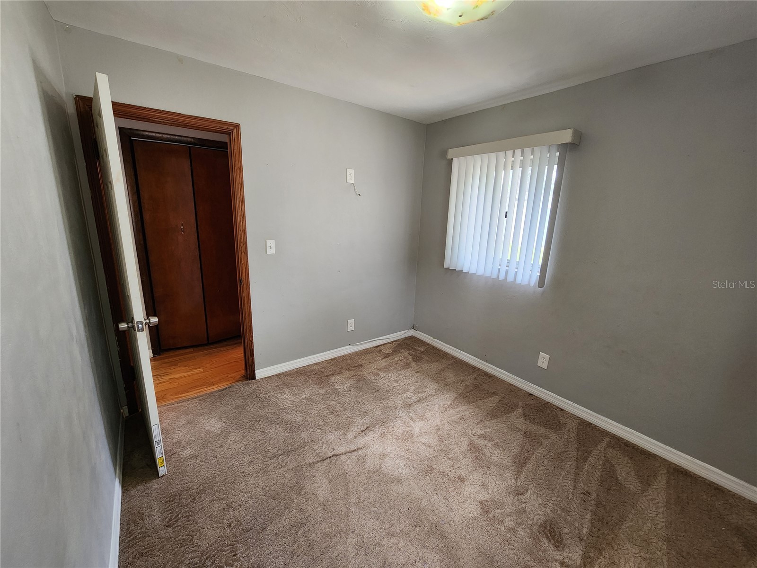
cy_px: 284
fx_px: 284
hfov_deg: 106.2
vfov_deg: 89.9
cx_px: 378
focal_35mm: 13
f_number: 2.2
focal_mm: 2.2
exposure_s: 1/60
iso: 250
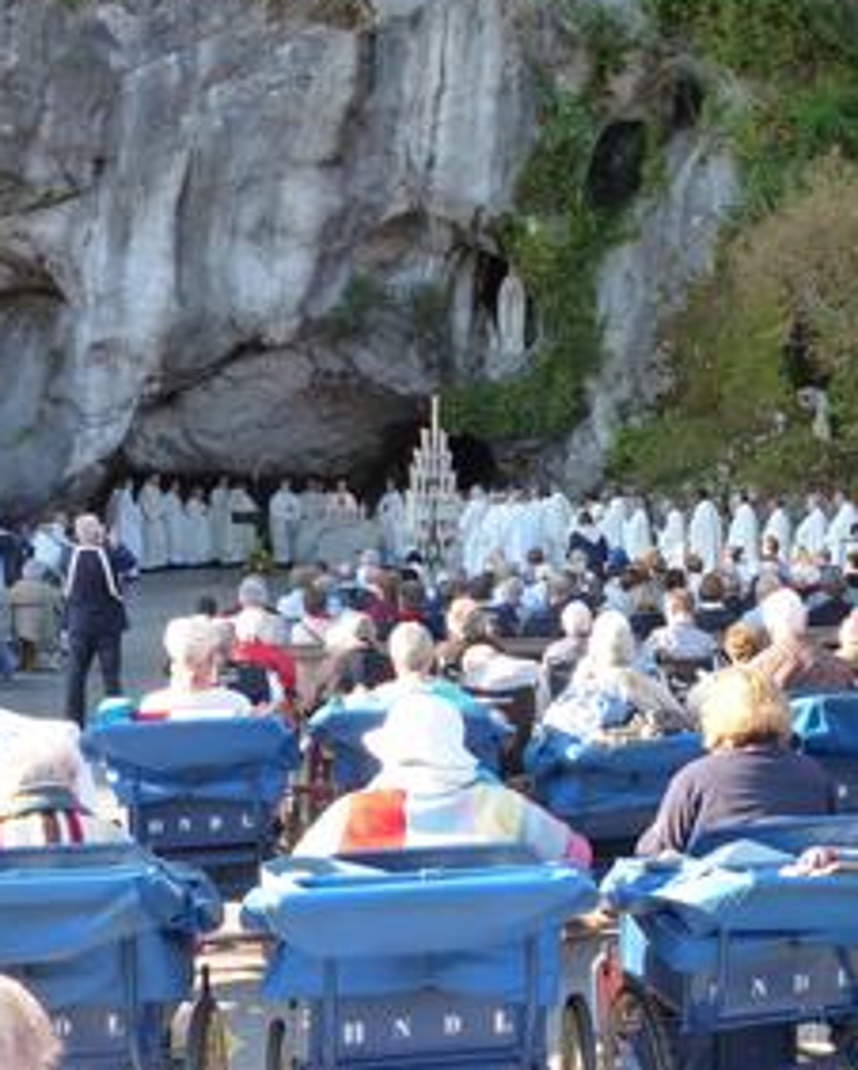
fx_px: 1490
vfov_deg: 39.5
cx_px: 687
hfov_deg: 31.3
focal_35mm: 47
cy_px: 512
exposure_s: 1/125
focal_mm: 6.2
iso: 160
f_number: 4
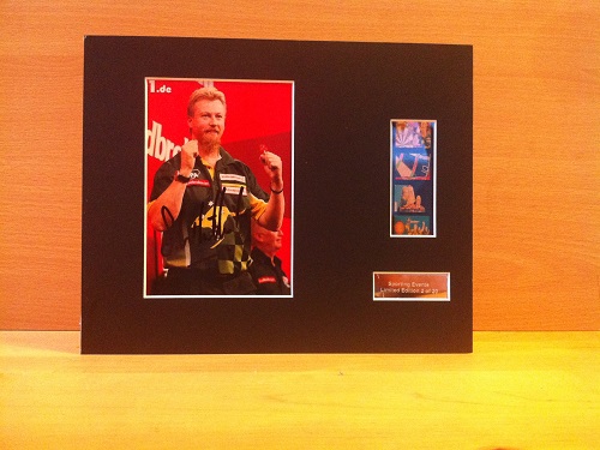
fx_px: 607
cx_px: 300
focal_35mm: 35
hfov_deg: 52.6
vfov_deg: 40.7
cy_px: 225
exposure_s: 1/15
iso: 500
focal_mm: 3.85
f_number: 2.8
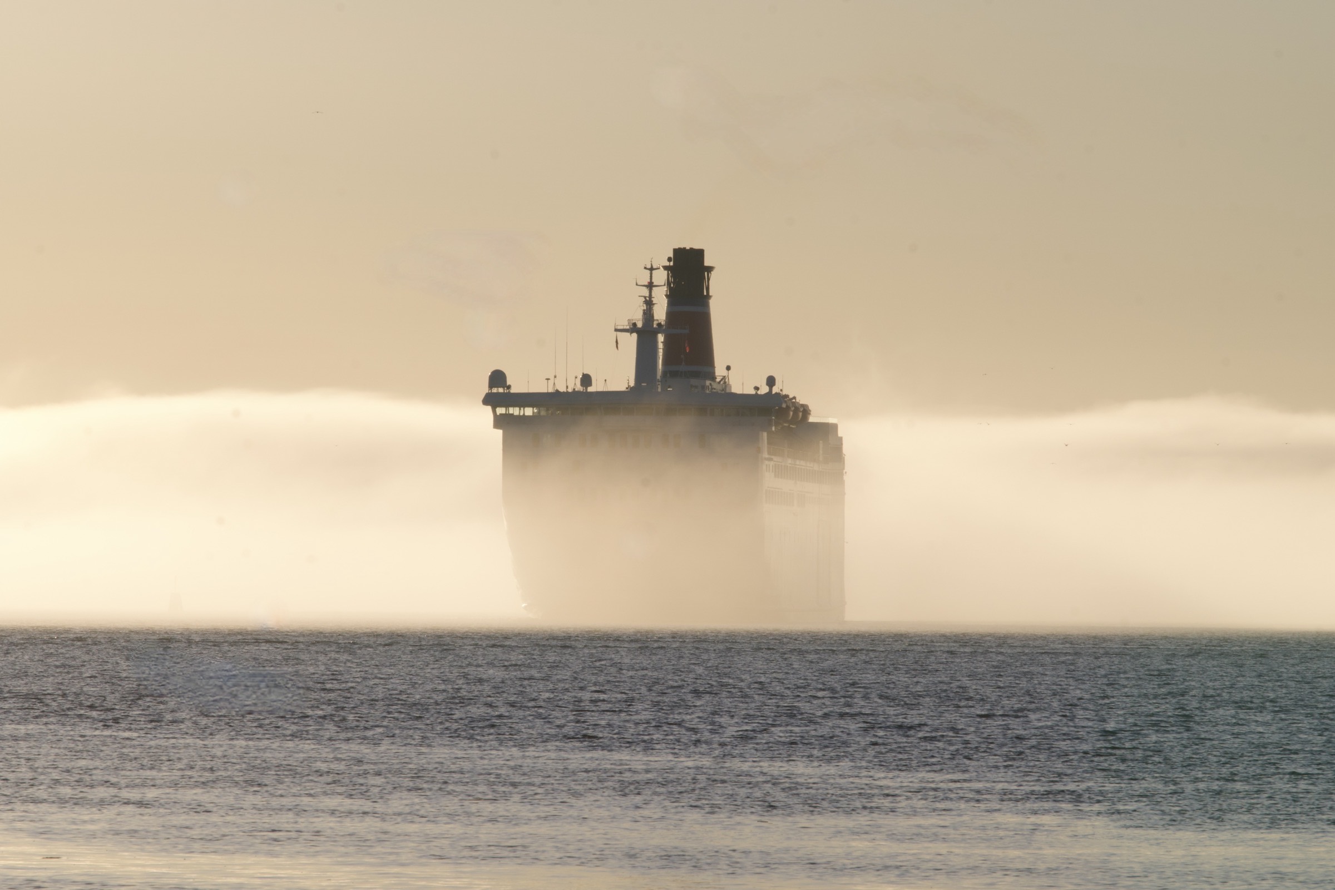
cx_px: 668
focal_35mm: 300
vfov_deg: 4.6
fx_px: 11124
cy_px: 445
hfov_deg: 6.9
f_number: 22
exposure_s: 1/125
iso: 160
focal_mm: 200
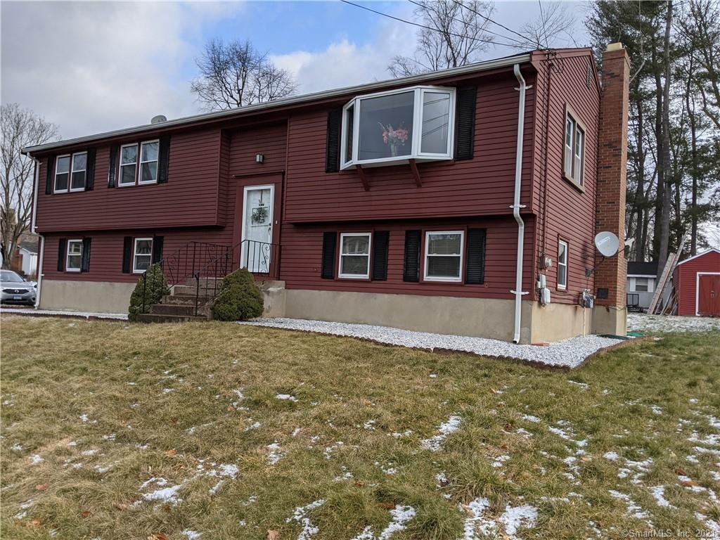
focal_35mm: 27
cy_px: 270
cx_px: 360
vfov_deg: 51.4
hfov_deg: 65.3
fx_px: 562
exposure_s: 1/1067
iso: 56
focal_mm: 4.44
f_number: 1.8
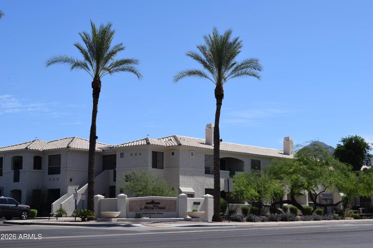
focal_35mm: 60
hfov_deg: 33.4
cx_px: 186
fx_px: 622
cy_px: 124
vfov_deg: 22.6
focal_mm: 40
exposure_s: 1/400
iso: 200
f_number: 10
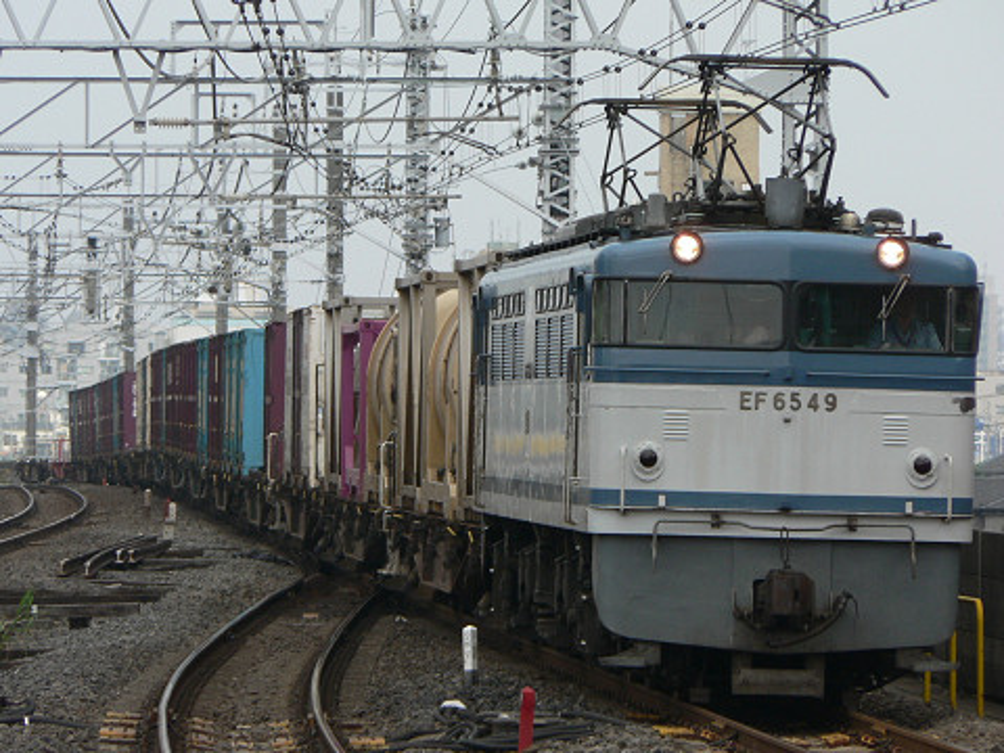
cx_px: 502
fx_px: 9136
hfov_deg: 6.3
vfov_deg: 4.7
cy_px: 376
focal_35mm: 315
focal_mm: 52.5
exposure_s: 1/1000
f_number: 4
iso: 100
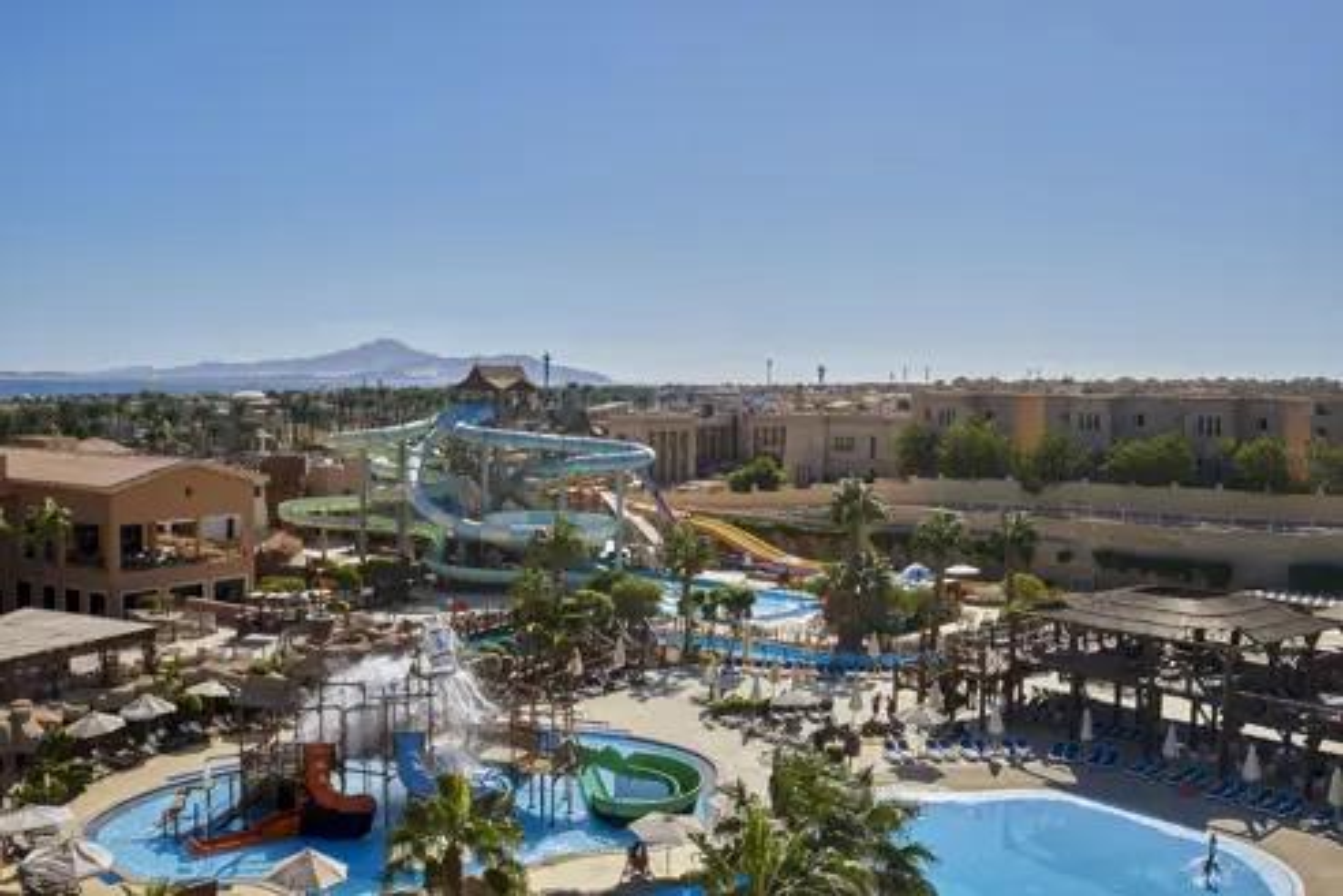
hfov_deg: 54.4
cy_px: 448
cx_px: 672
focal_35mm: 35
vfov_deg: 37.9
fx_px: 1306
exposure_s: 1/60
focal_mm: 35
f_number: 16
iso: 100
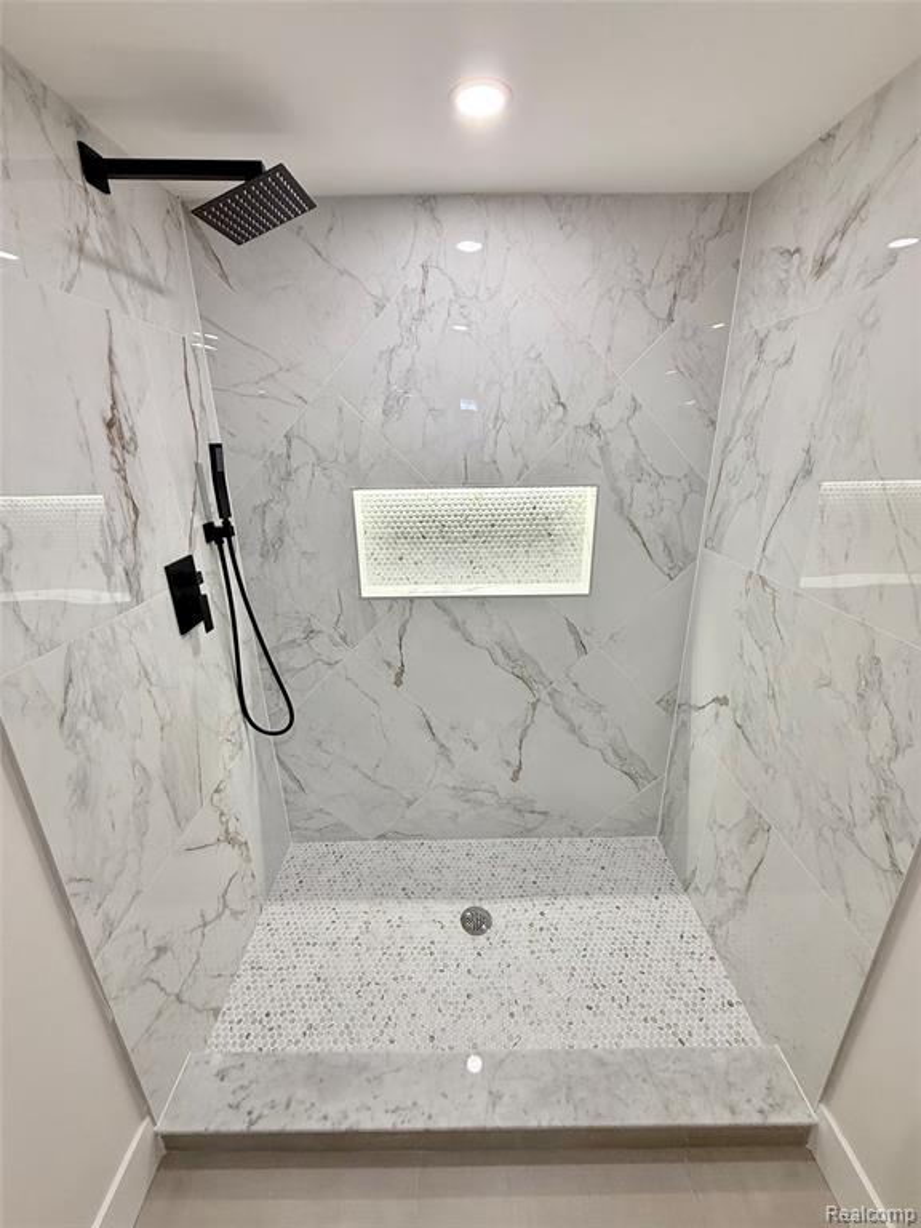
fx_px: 497
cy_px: 614
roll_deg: +0.1
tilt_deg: -20.0
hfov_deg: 85.7
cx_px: 460
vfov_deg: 102.1
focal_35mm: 14
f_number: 2.2
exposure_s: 1/120
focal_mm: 2.22
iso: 125
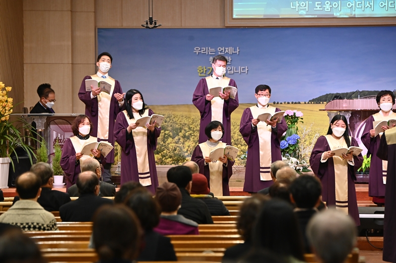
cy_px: 132
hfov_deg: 11.1
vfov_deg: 7.4
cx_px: 198
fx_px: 2033
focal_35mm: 185
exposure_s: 1/250
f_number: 5
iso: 2500
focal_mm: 185
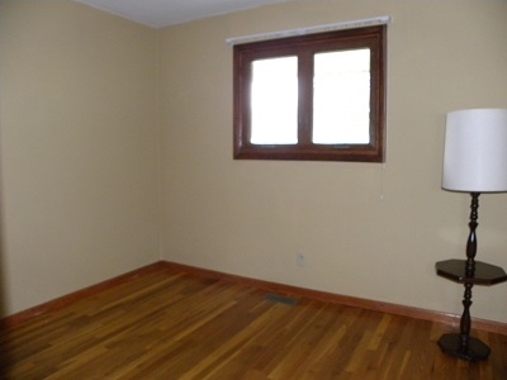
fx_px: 381
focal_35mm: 26
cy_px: 190
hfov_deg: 67.3
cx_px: 254
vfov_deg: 53.1
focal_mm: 4.6
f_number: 2.8
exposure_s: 1/30
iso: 400
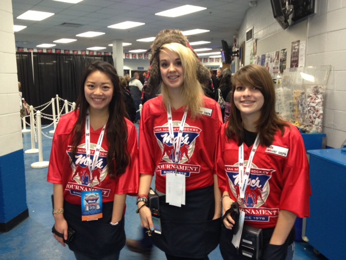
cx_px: 173
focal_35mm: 35
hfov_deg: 52.6
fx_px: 350
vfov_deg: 40.7
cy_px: 130
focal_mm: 4.28
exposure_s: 1/20
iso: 200
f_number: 2.4
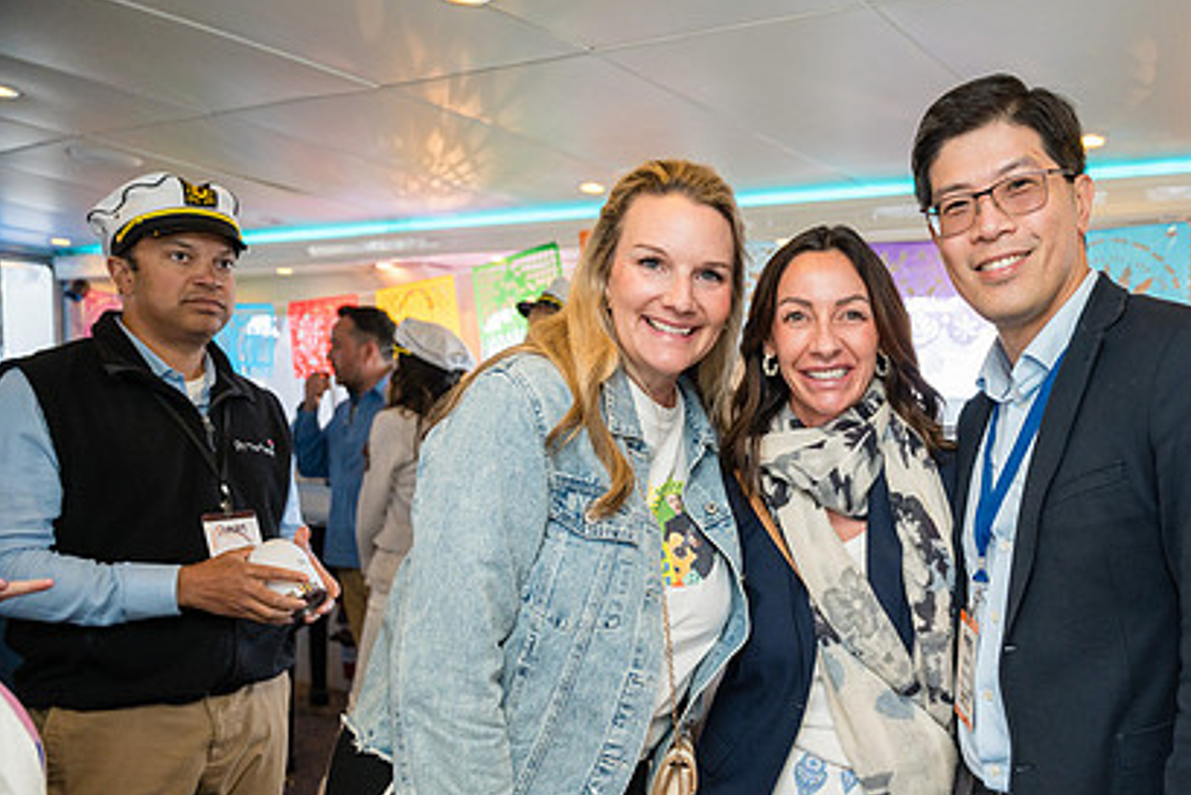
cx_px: 836
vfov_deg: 38.3
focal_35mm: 34
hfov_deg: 54.1
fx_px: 1125
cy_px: 552
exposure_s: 1/250
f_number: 2.8
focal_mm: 24
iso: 1250
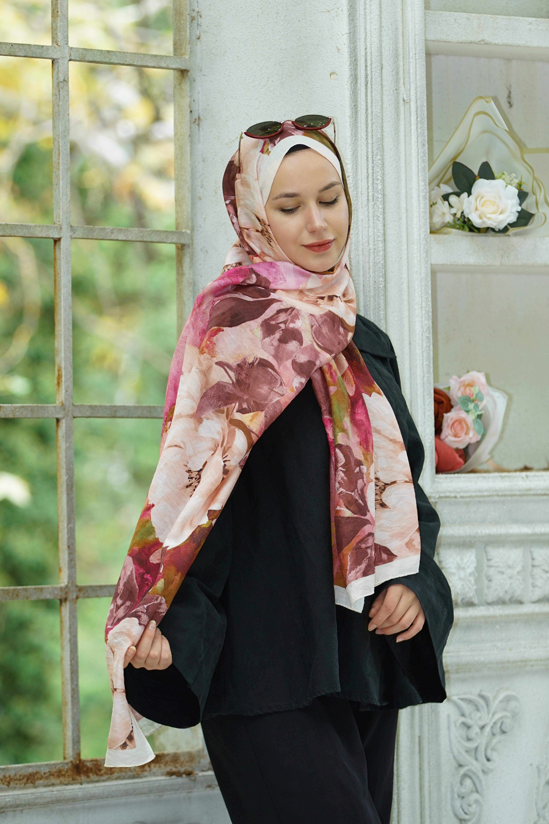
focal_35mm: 125
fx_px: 2858
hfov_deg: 11.0
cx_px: 274
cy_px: 412
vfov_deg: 16.4
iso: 400
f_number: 3.5
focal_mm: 125
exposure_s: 1/100
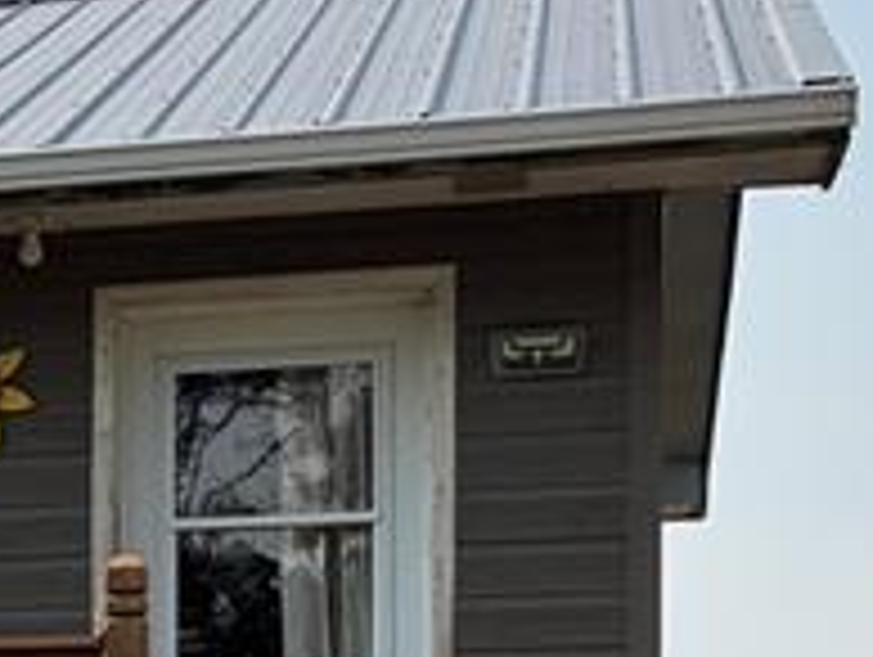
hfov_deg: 12.6
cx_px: -864
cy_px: 864
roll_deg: +0.4
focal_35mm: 137
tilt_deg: -0.4
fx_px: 3459
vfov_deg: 10.6
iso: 50
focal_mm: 5.96
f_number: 1.6
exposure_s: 1/3623
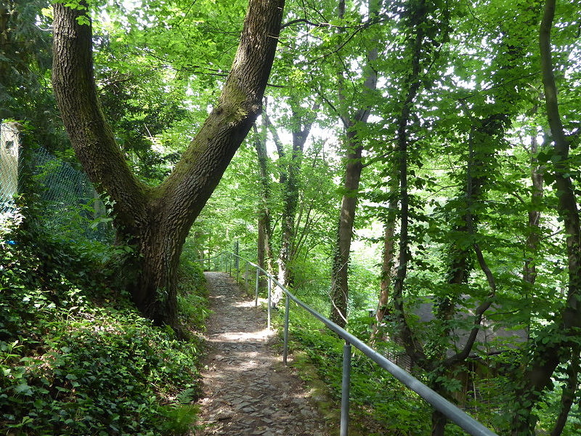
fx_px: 403
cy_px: 218
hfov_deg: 71.6
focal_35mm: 24
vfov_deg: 56.8
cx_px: 290
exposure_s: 1/60
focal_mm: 4.3
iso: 250
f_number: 3.3
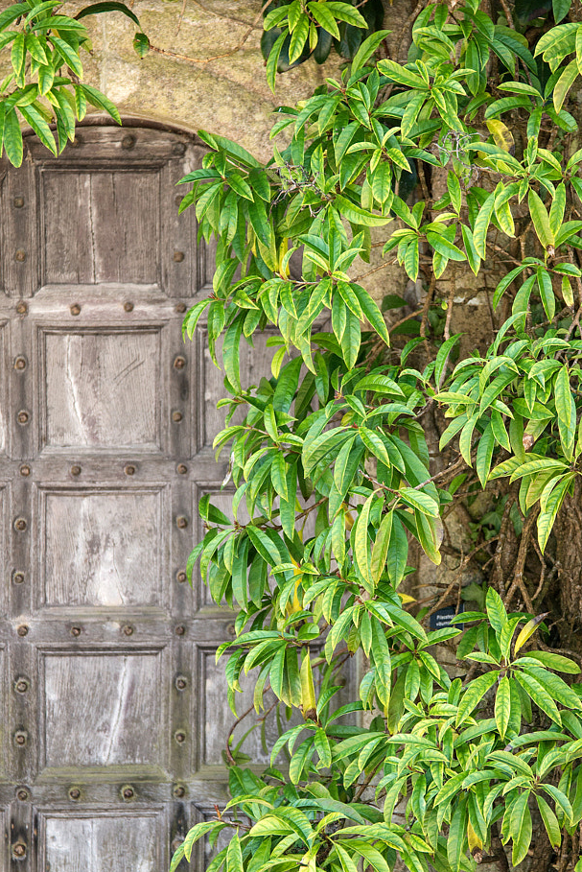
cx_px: 253
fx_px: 7460
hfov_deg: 4.5
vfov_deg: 6.7
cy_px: 516
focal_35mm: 308
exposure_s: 1/500
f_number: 2.8
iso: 500
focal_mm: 175
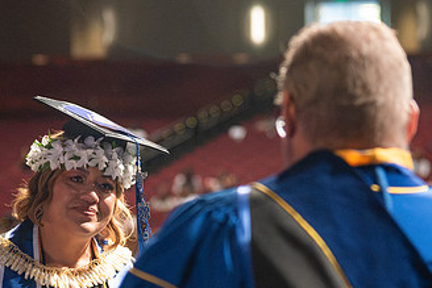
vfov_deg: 5.5
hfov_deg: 8.3
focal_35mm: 248
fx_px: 2977
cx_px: 182
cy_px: 143
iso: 4000
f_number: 4
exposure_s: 1/200
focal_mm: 110
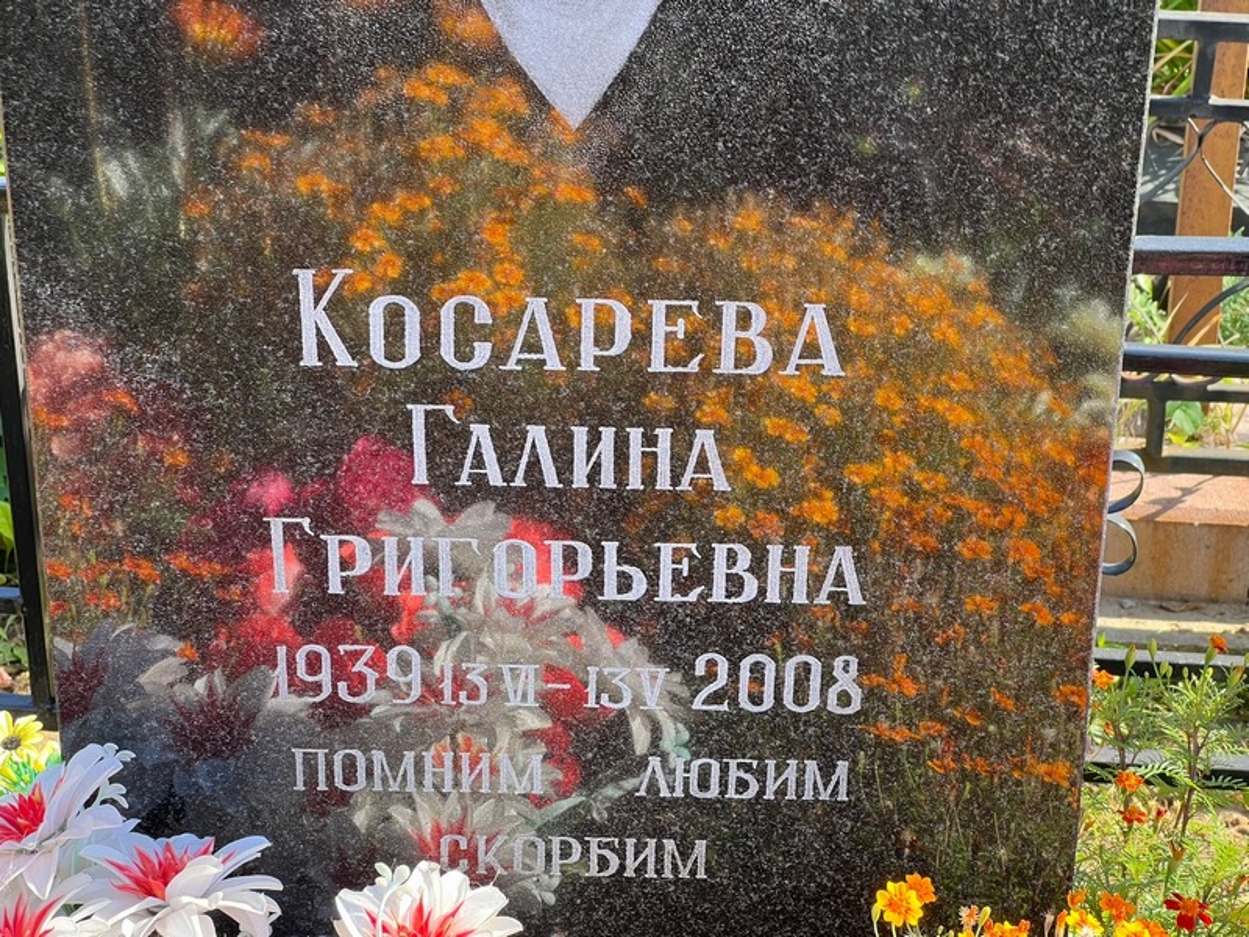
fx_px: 2778
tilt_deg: -27.4
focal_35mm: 77
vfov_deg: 19.1
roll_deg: -2.1
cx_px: 624
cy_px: 468
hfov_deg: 25.3
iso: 32
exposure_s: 1/99
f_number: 2.8
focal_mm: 9
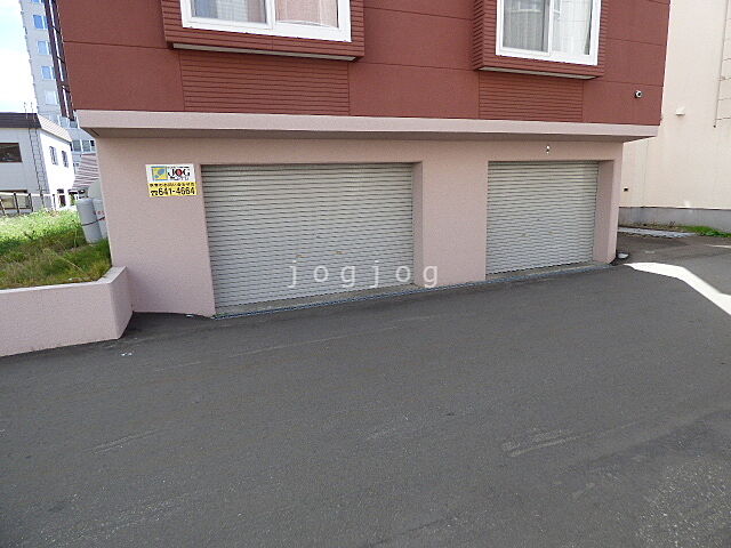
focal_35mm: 20
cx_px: 366
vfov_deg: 66.0
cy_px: 274
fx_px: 422
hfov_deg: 81.7
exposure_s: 1/500
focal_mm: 3.58
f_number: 2.8
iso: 100
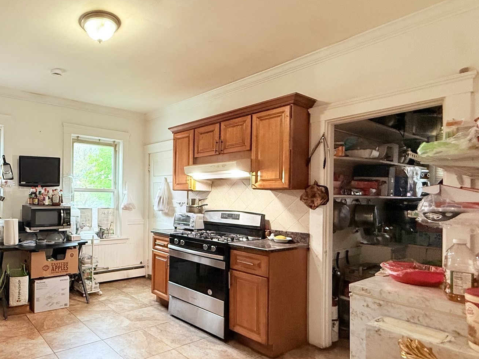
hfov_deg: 71.5
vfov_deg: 61.0
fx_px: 304
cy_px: 195
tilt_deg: +1.8
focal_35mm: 22
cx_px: 123
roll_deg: -0.6
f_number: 2.2
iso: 320
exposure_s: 1/120
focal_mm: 2.22
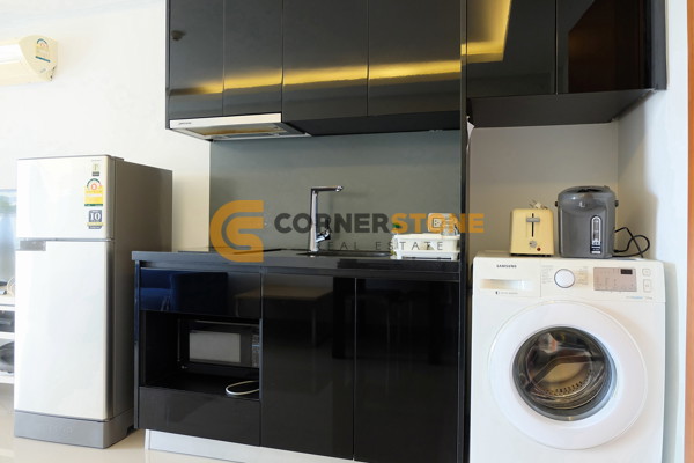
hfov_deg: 73.7
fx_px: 463
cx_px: 347
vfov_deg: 53.1
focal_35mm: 24
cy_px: 232
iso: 800
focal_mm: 16
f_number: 3.5
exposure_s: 1/30
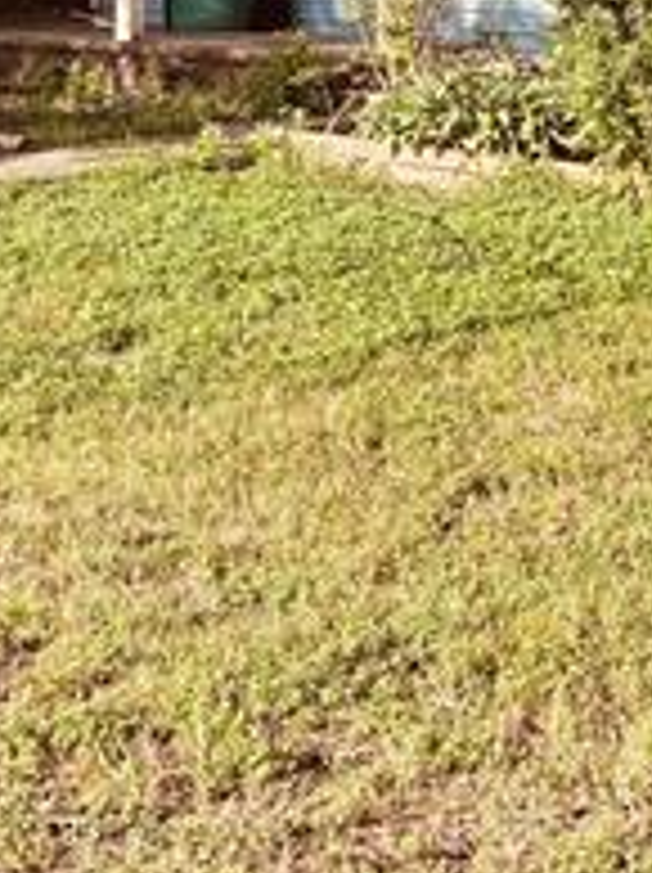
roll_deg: -2.3
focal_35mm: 103
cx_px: 773
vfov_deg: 18.7
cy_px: 40
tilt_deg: -4.2
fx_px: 2592
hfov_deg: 13.9
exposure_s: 1/1567
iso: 50
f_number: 1.6
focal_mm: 5.96
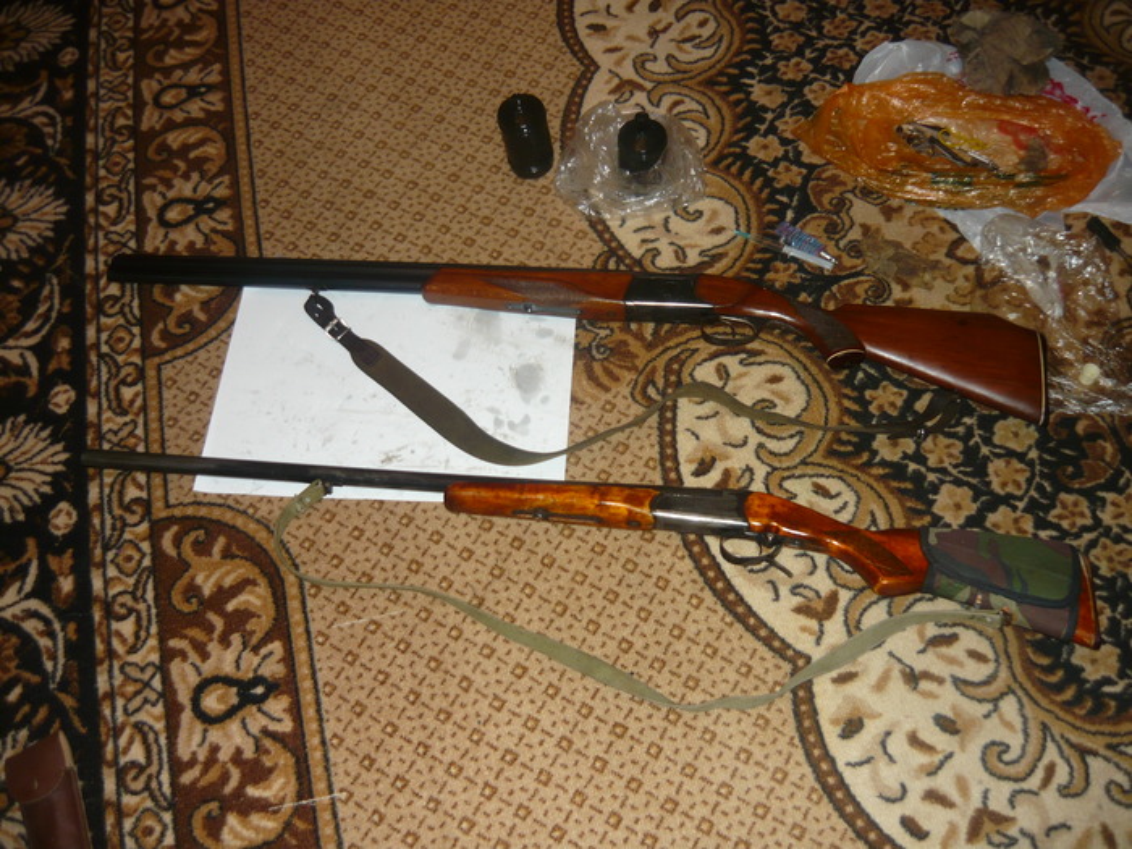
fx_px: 1079
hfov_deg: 55.4
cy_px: 424
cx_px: 566
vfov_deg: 42.9
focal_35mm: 33
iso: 100
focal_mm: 5.5
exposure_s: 1/30
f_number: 2.8
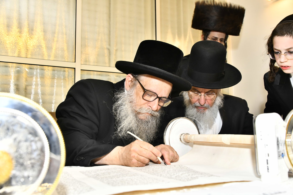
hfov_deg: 54.4
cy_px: 98
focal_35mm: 35
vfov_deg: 37.8
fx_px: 285
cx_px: 146
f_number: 5.6
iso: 1000
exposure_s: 1/125
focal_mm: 35
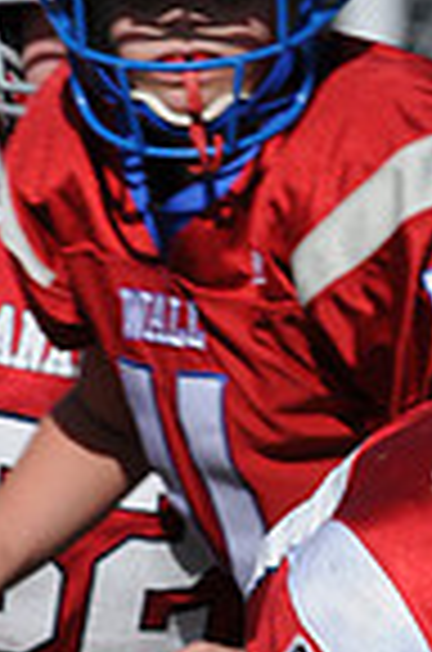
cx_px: 452
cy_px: 1115
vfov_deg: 1.1
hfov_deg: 0.8
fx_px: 32571
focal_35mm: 1801
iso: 200
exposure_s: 1/500
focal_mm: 300
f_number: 11
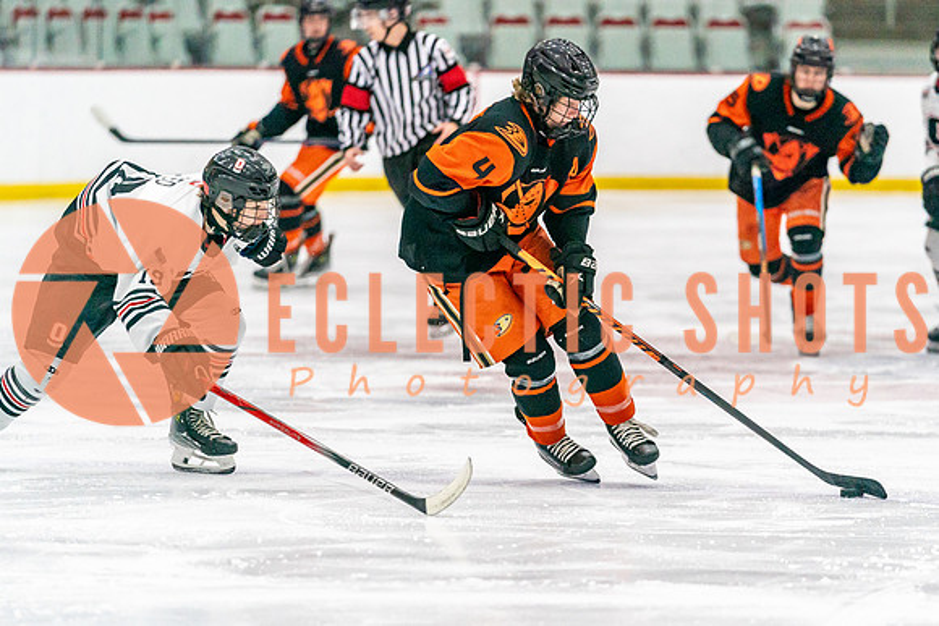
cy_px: 394
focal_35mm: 257
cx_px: 549
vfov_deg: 5.3
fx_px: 6704
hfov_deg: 8.0
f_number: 2.8
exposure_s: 1/1250
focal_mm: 200
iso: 3200
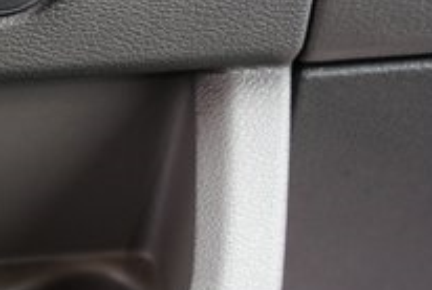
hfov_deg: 15.8
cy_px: -39
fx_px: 1454
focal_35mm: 121
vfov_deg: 11.2
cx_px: -180
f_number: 4
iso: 1250
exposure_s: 1/60
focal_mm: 39
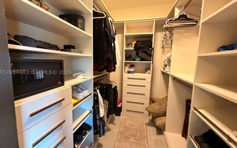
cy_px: 72
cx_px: 118
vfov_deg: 74.8
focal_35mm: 15
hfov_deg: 101.5
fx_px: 97
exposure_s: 1/60
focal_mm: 2.22
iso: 1000
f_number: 2.2
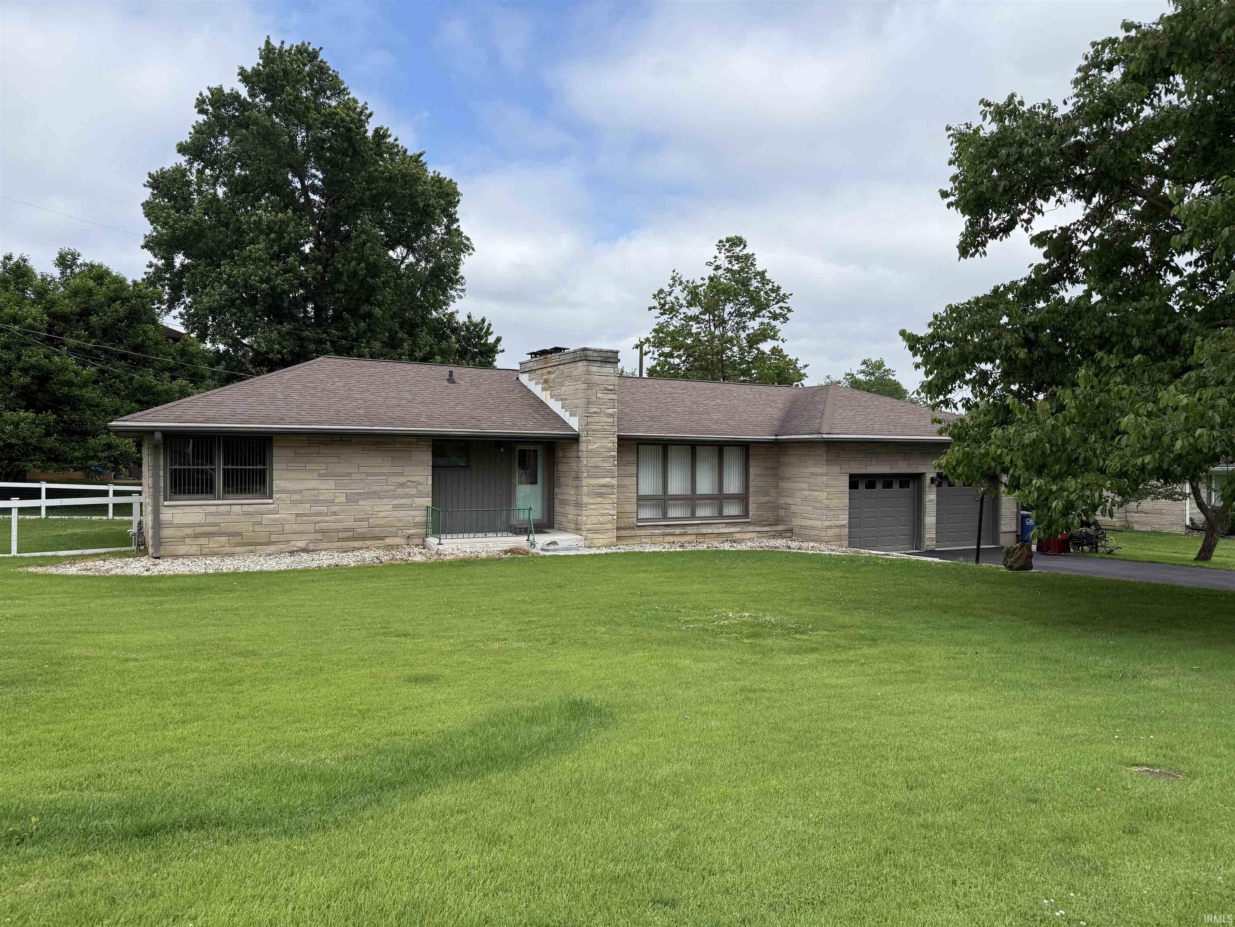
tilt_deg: -1.3
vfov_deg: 56.8
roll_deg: -0.3
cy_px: 464
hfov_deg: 71.6
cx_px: 618
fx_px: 856
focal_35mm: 24
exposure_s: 1/3145
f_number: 1.78
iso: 80
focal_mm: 6.76
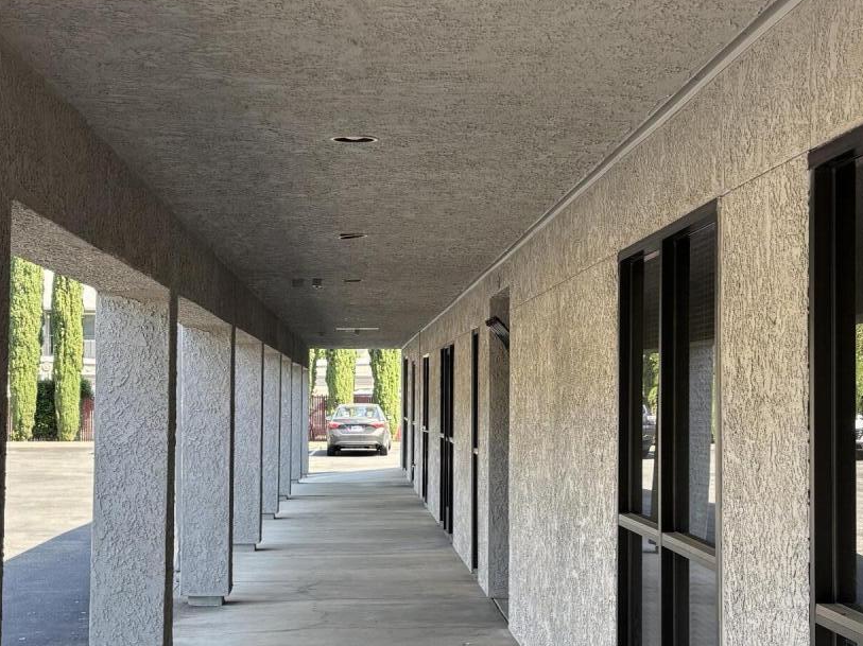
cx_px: 410
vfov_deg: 22.9
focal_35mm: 64
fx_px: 1595
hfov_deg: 30.3
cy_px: 347
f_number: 1.6
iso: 40
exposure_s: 1/196
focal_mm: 5.96
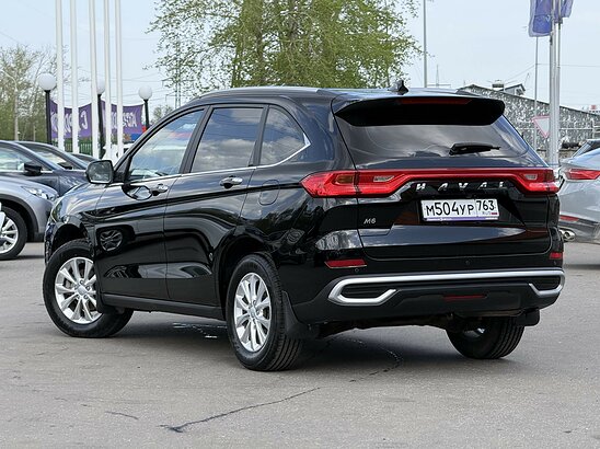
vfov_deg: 12.3
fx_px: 2078
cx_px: 300
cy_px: 224
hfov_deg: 16.4
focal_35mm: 120
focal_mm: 15.66
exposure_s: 1/518
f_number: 2.8
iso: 64
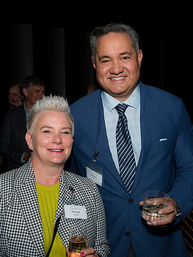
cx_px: 101
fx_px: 379
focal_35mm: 51
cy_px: 129
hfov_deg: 28.5
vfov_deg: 37.5
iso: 800
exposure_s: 1/125
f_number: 5
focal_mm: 35
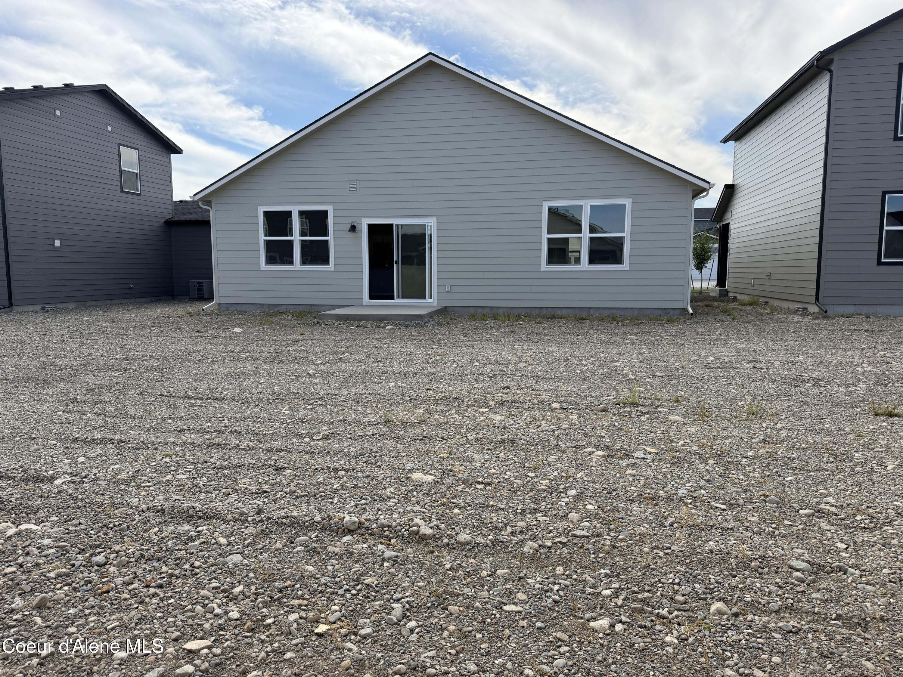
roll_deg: +0.0
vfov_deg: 56.8
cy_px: 338
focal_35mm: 24
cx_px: 452
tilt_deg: -6.9
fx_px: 626
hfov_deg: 71.6
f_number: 1.78
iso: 100
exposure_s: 1/3279
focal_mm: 6.76
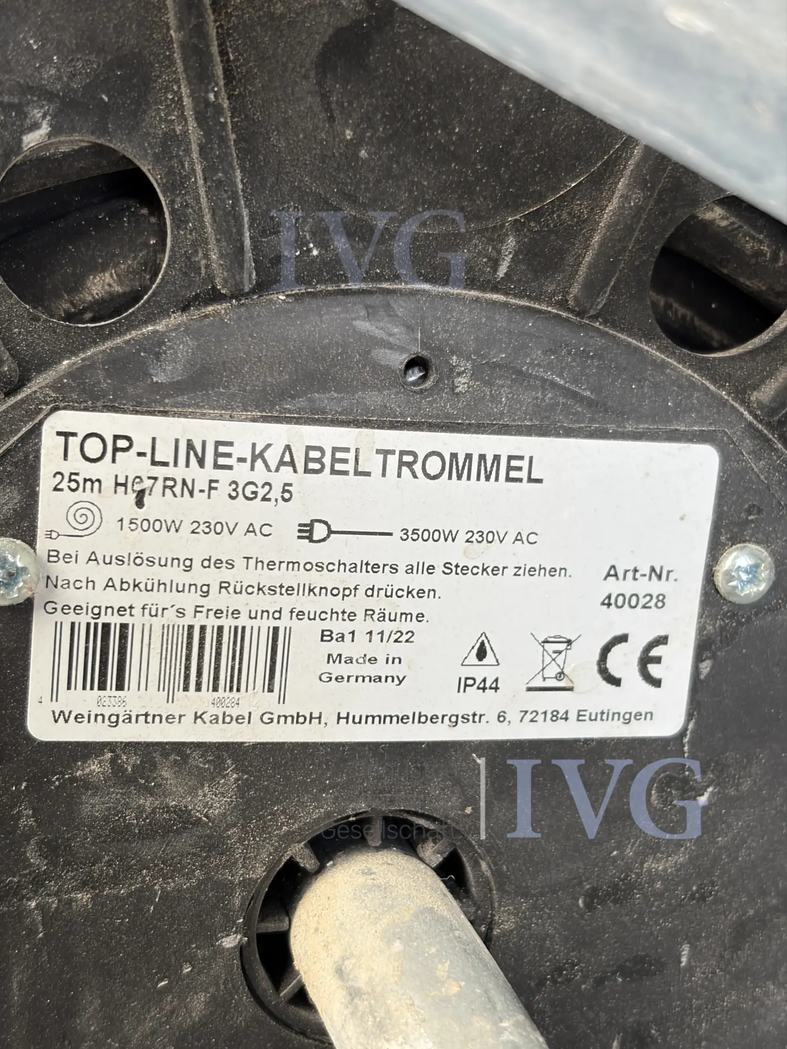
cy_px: 524
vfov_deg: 36.8
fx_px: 1576
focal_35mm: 52
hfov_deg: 28.0
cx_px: 394
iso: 50
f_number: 1.6
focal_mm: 5.96
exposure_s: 1/60
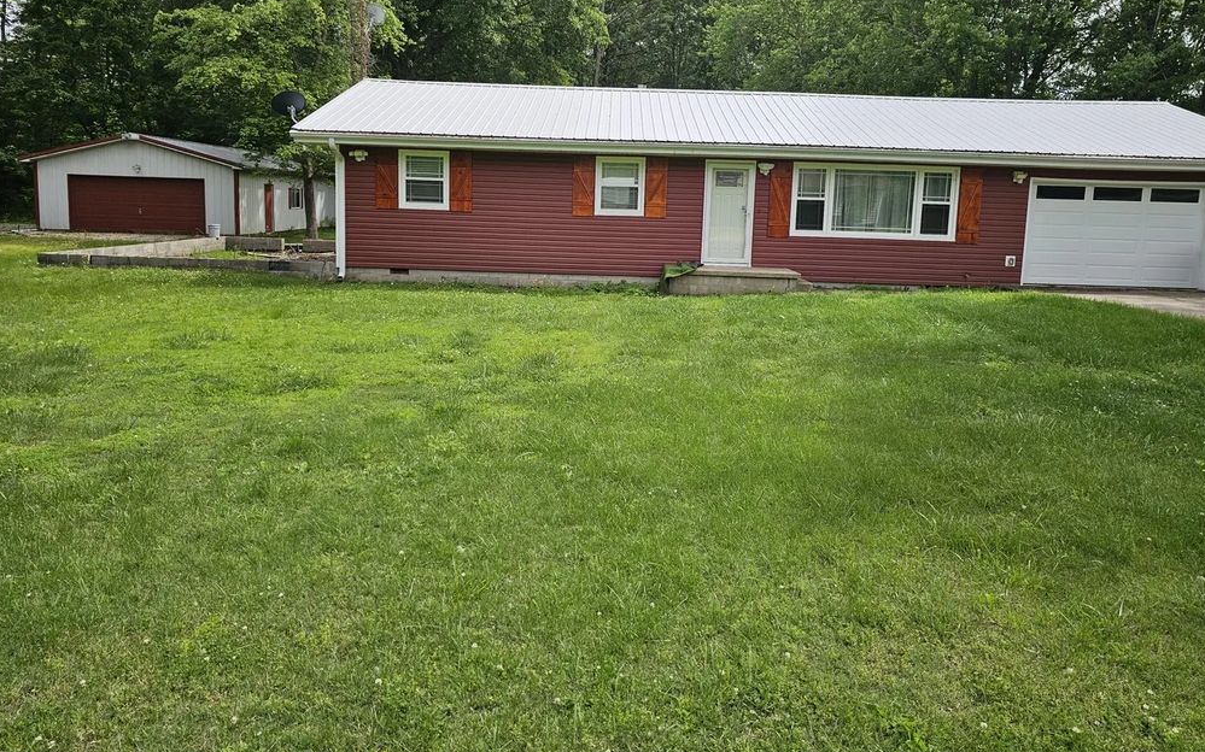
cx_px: 610
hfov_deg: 72.6
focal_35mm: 25
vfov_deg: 49.0
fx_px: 821
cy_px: 301
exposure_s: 1/677
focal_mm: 6.3
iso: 10
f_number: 1.7
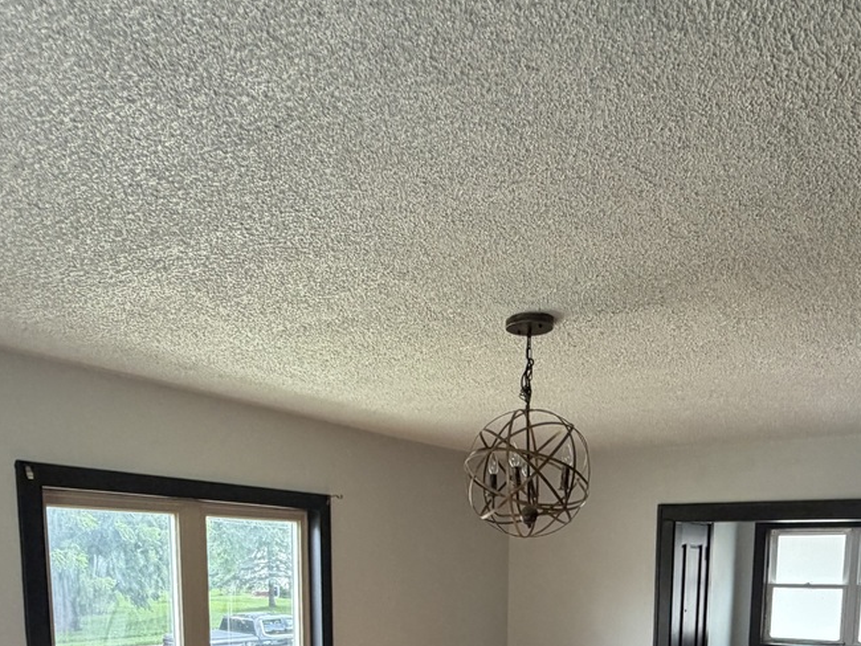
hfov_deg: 58.3
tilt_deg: -8.2
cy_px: 661
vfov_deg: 39.5
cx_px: 453
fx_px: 771
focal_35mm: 31
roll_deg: +0.0
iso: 200
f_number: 2.2
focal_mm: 2.22
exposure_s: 1/121
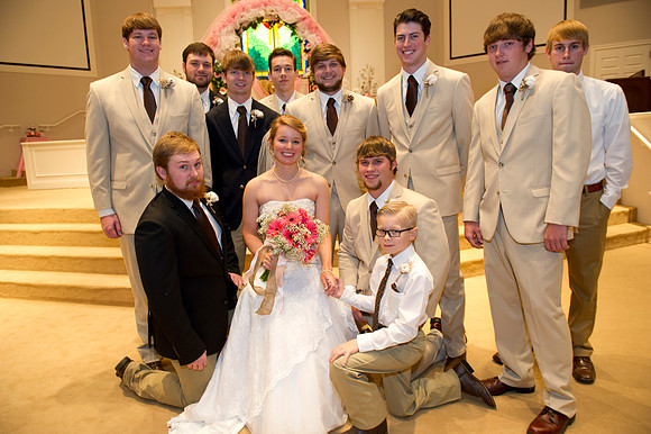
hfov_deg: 73.8
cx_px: 326
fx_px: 434
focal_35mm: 24
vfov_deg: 53.1
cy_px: 217
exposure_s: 1/80
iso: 1250
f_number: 4
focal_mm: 24
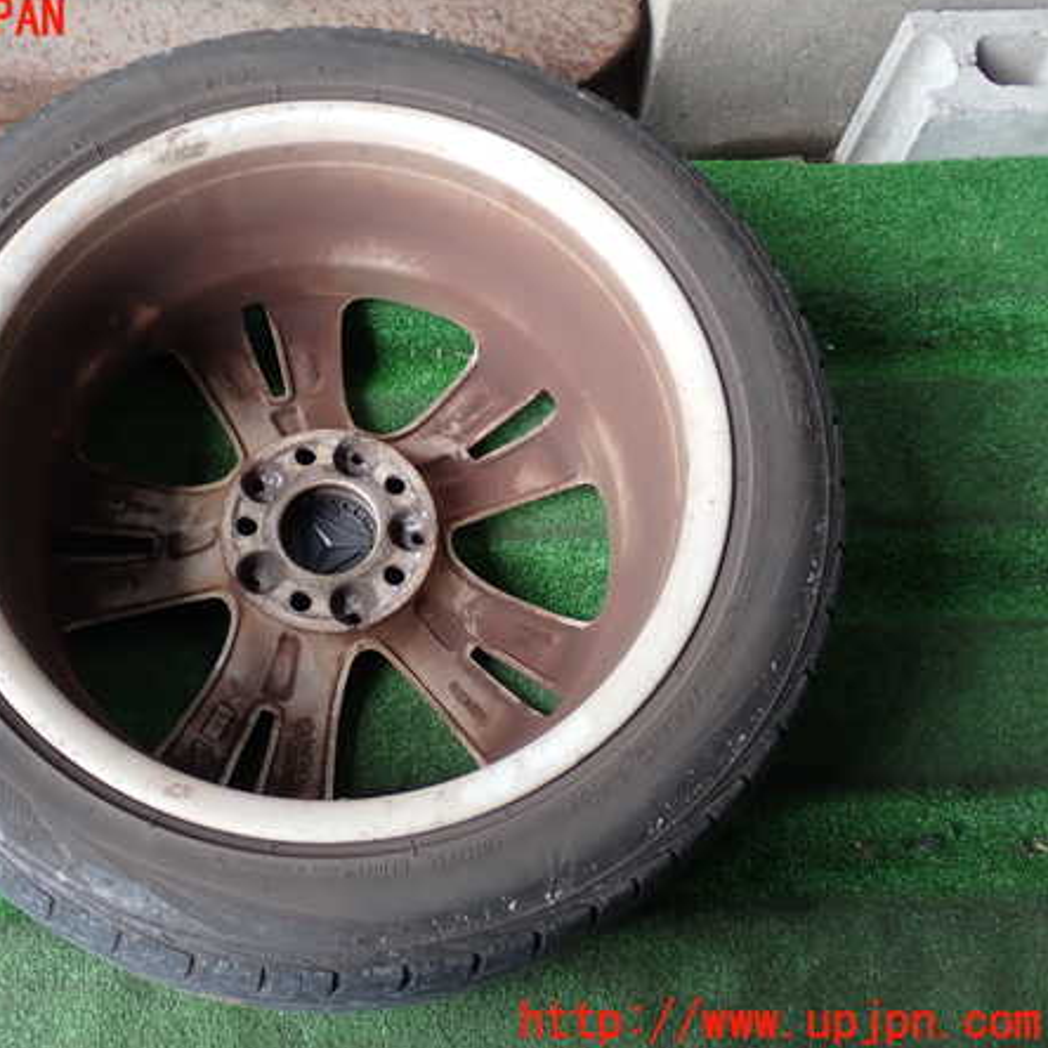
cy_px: 522
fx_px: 1473
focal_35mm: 43
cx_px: 345
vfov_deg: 39.2
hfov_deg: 38.7
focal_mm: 6.37
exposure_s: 1/80
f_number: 2.5
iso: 100
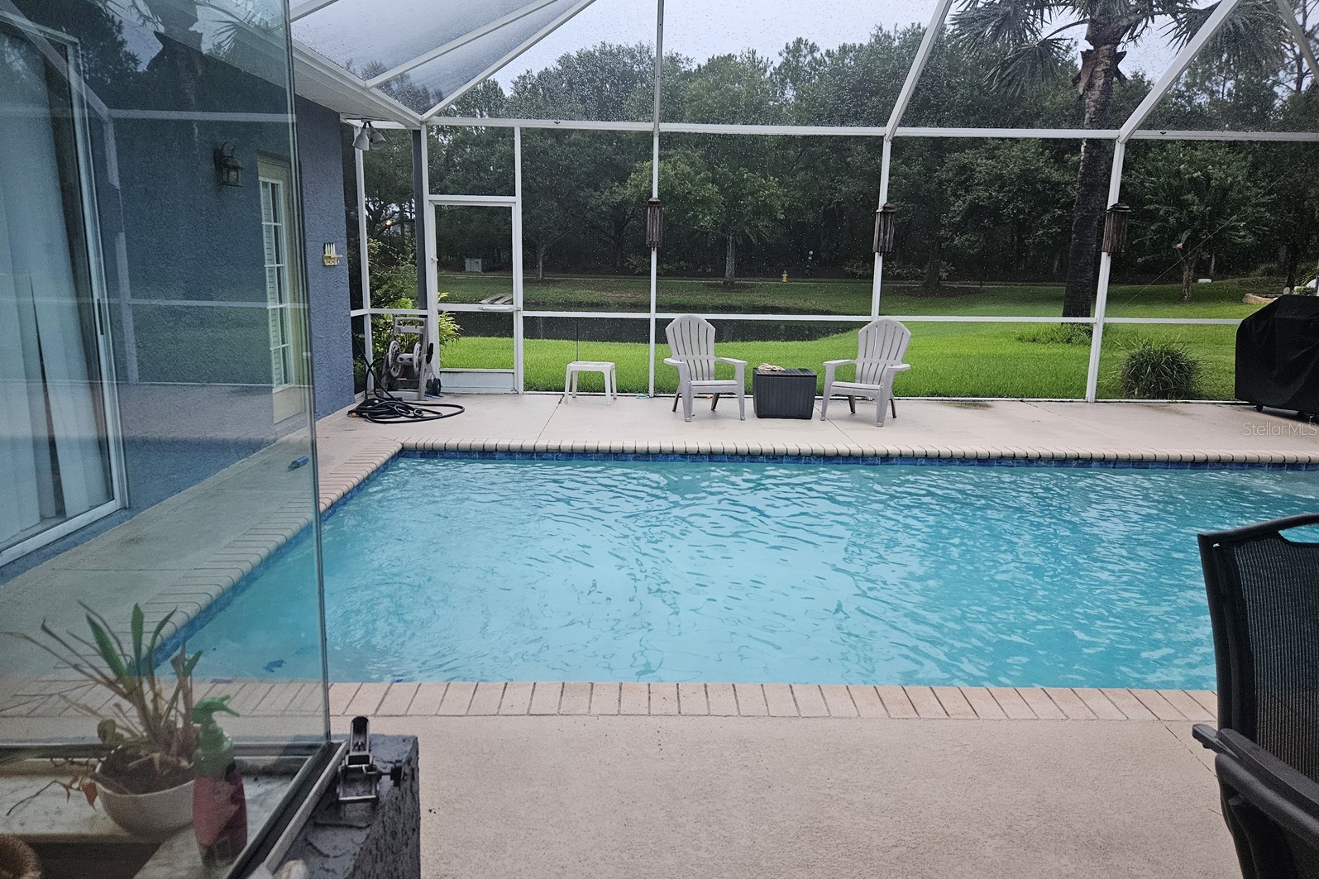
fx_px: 879
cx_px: 659
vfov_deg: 53.1
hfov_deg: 73.7
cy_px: 428
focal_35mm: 24
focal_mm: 5.4
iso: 640
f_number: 1.8
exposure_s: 1/240
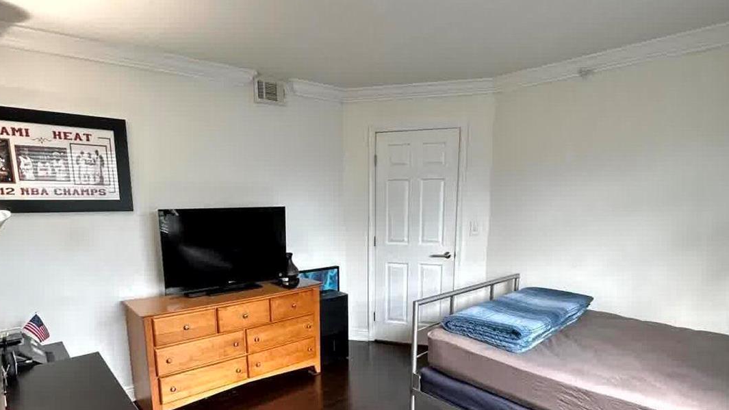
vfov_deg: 50.4
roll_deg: +0.5
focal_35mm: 22
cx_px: 352
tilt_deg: -10.7
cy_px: 279
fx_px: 425
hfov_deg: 81.2
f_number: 2.2
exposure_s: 1/60
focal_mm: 2.22
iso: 160
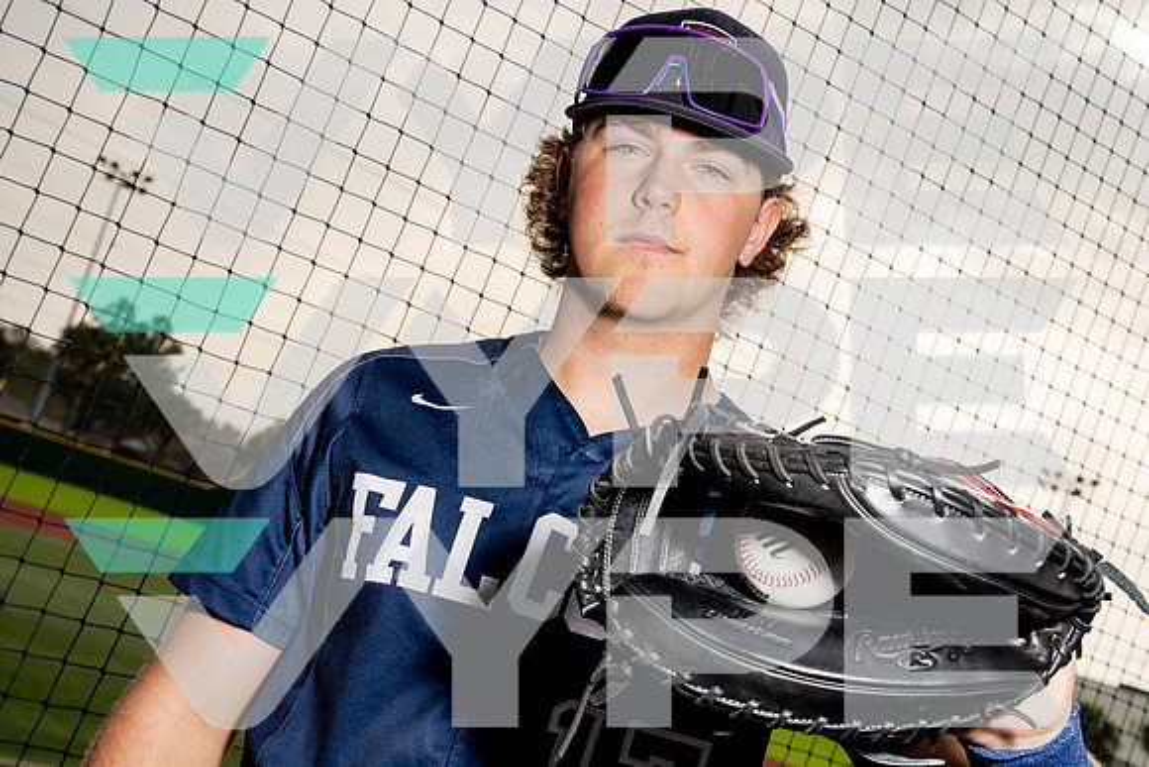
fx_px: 2043
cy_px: 384
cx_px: 574
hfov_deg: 31.4
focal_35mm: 64
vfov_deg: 21.3
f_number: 13
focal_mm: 64
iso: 400
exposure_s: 1/250
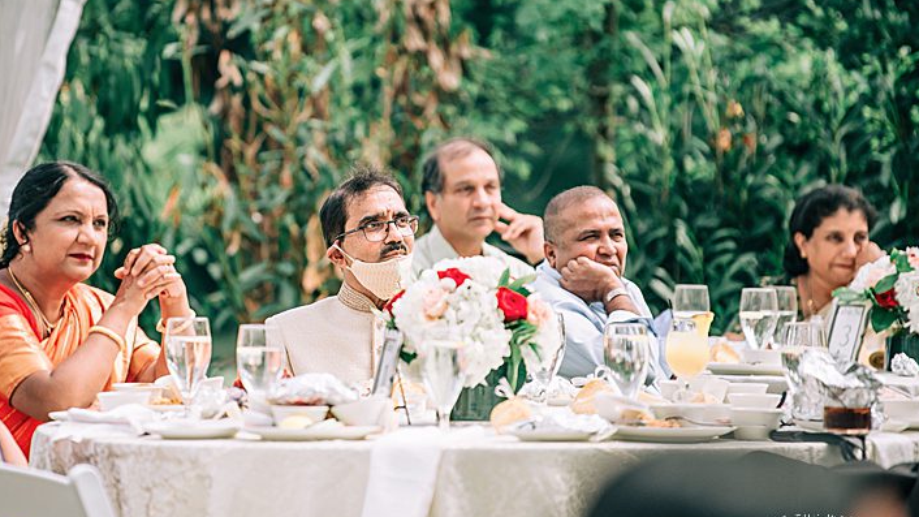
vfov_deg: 4.4
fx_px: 6798
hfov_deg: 7.7
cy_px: 208
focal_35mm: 279
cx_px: 357
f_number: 2.8
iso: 400
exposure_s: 1/2500
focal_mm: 200
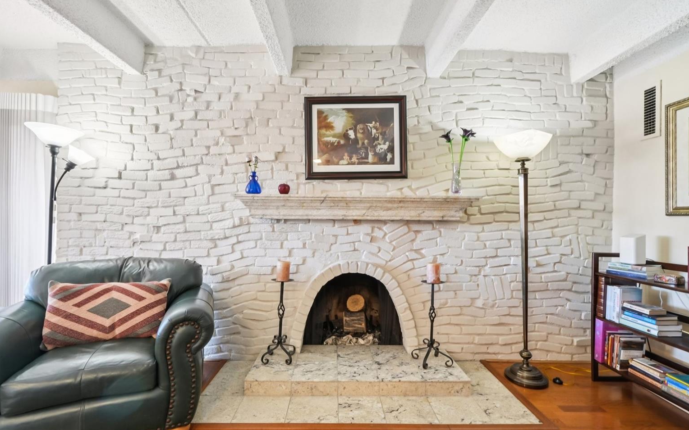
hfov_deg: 97.8
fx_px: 300
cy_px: 215
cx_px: 338
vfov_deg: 71.3
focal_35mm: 16
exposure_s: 1/5
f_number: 8
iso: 800
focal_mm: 10
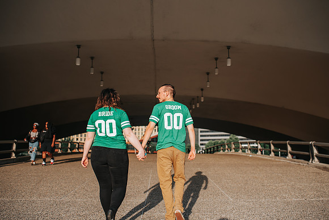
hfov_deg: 52.8
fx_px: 331
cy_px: 110
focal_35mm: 36
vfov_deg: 36.7
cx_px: 168
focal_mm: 35
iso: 100
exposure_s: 1/800
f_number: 3.2
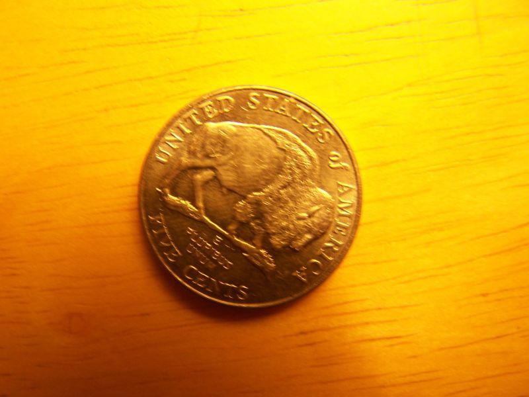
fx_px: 581
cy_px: 198
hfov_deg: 49.0
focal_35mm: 38
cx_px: 264
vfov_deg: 37.7
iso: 140
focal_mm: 6.3
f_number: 2.8
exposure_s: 1/30
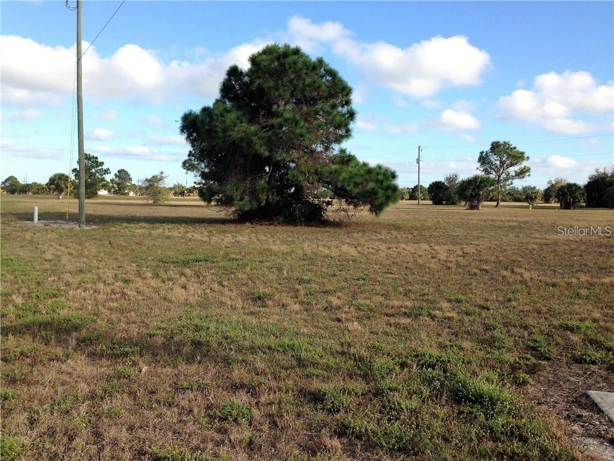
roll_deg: +0.0
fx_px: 585
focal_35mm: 33
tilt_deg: -2.8
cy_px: 230
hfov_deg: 55.4
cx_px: 307
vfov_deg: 42.9
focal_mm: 4.12
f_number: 2.4
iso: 50
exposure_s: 1/985
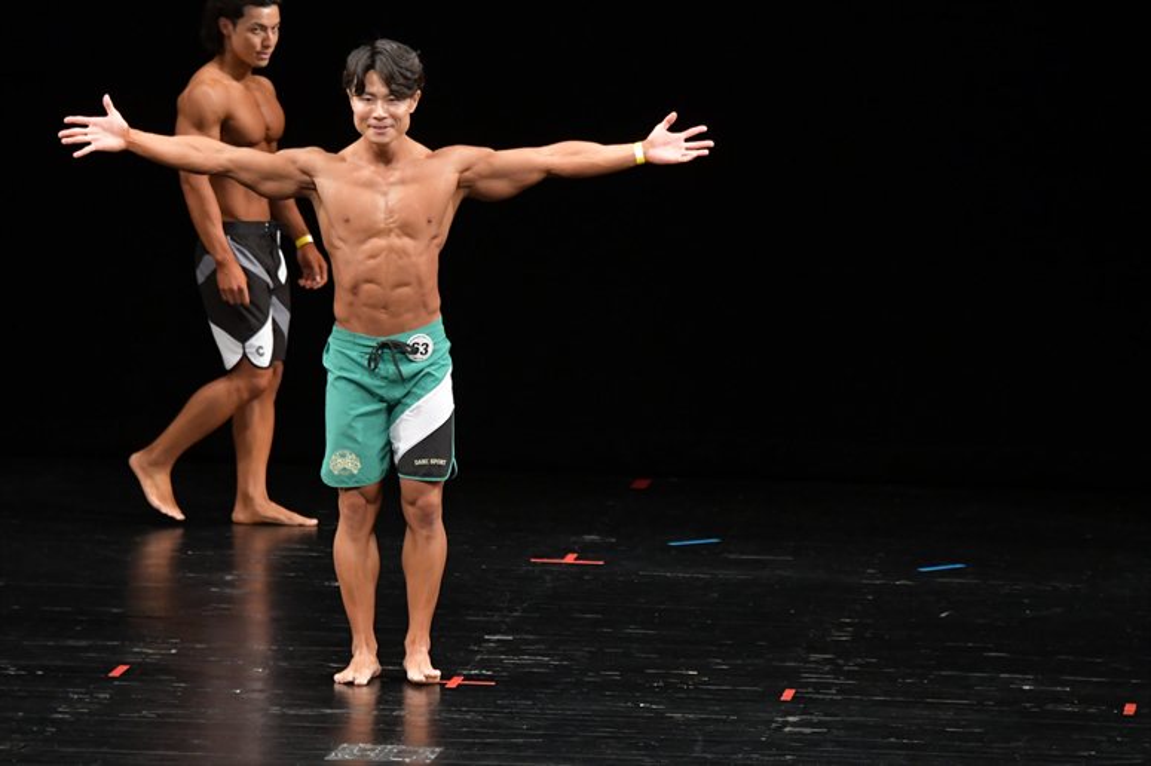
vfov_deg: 4.8
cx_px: 576
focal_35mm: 285
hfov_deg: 7.2
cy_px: 383
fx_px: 9108
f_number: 5.6
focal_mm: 190
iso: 3200
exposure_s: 1/400
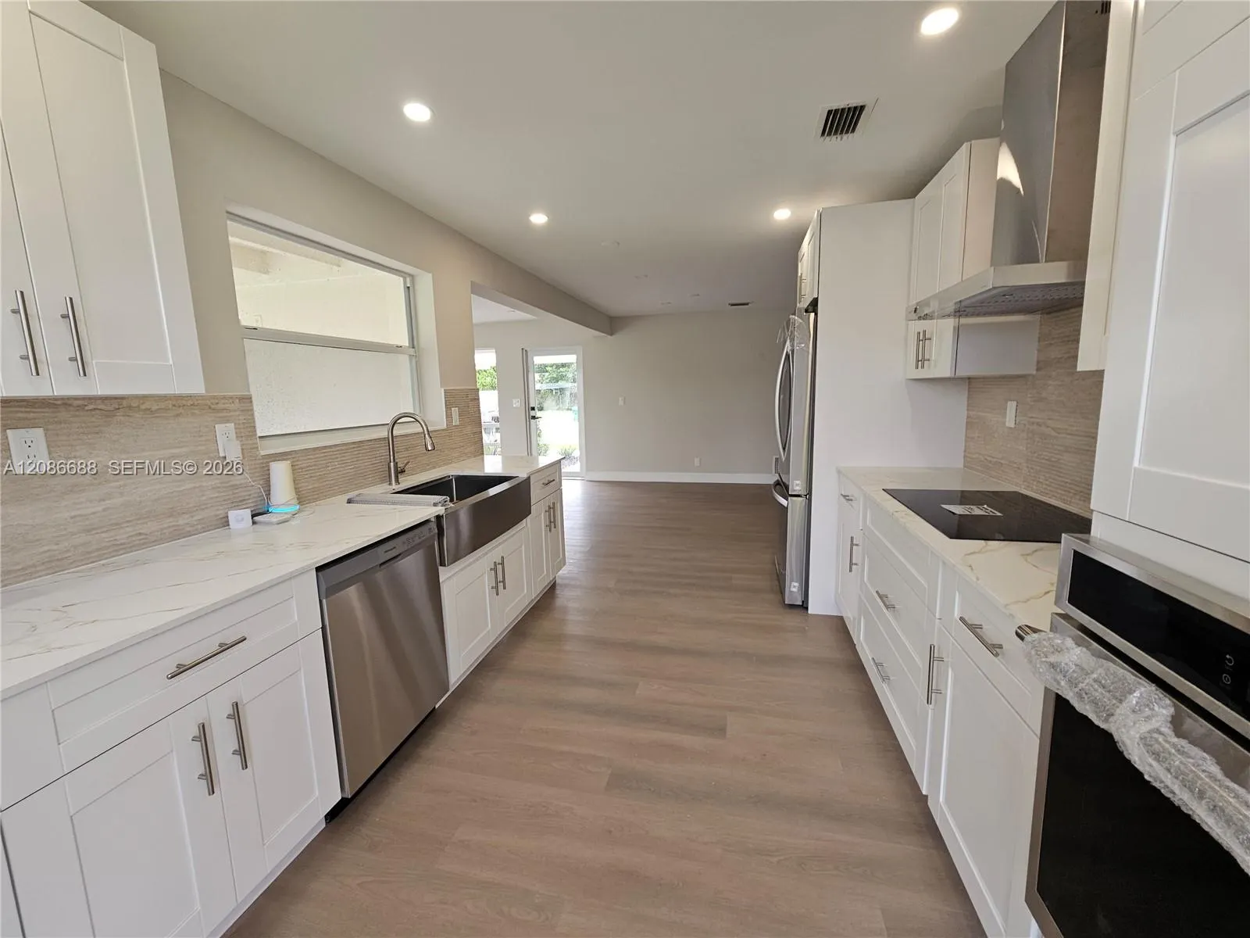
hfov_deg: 106.2
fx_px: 469
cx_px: 625
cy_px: 469
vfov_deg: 89.9
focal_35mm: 13
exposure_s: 1/60
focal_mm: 2.2
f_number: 2.2
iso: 64
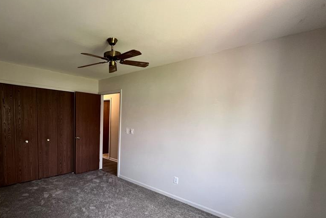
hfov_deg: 86.9
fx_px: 163
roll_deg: -1.5
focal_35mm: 18
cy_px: 138
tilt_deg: -7.3
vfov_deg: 66.3
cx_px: 110
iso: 160
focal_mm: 1.57
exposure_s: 1/99
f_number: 1.8
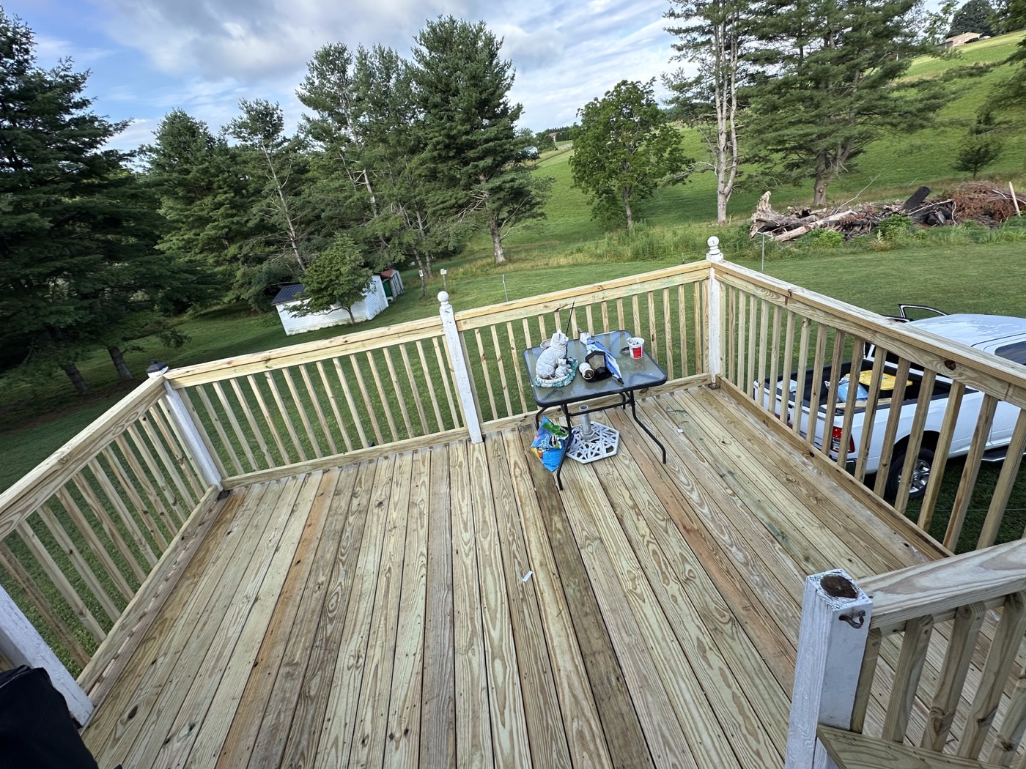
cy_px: 346
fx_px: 474
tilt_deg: -18.9
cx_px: 510
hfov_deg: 94.5
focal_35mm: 16
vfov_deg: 77.9
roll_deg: +9.9
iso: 40
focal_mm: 2.22
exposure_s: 1/469
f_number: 2.2
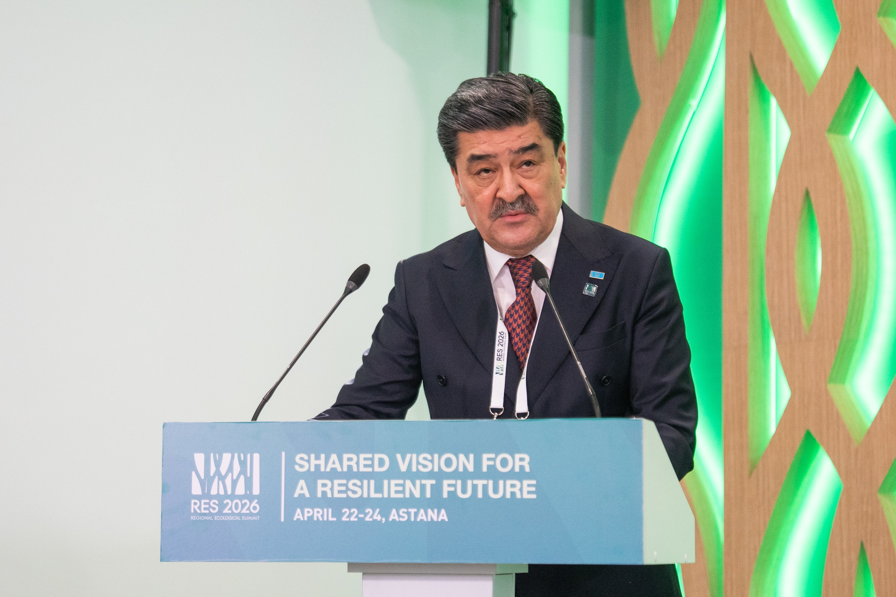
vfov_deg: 13.0
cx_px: 448
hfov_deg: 19.5
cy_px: 298
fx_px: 2613
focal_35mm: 105
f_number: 2.8
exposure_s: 1/320
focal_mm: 70
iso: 2500
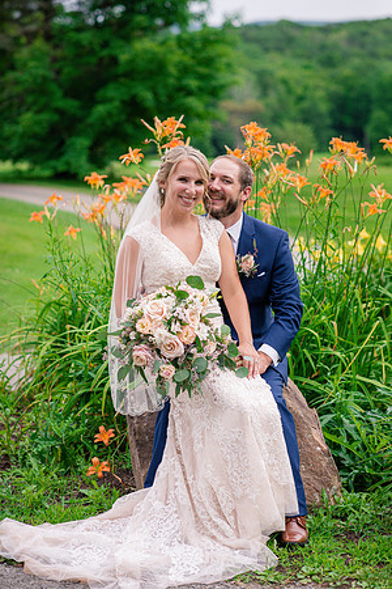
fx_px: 1388
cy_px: 294
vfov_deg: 23.9
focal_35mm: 85
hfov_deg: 16.1
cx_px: 196
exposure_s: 1/4000
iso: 500
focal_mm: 85
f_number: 2.8
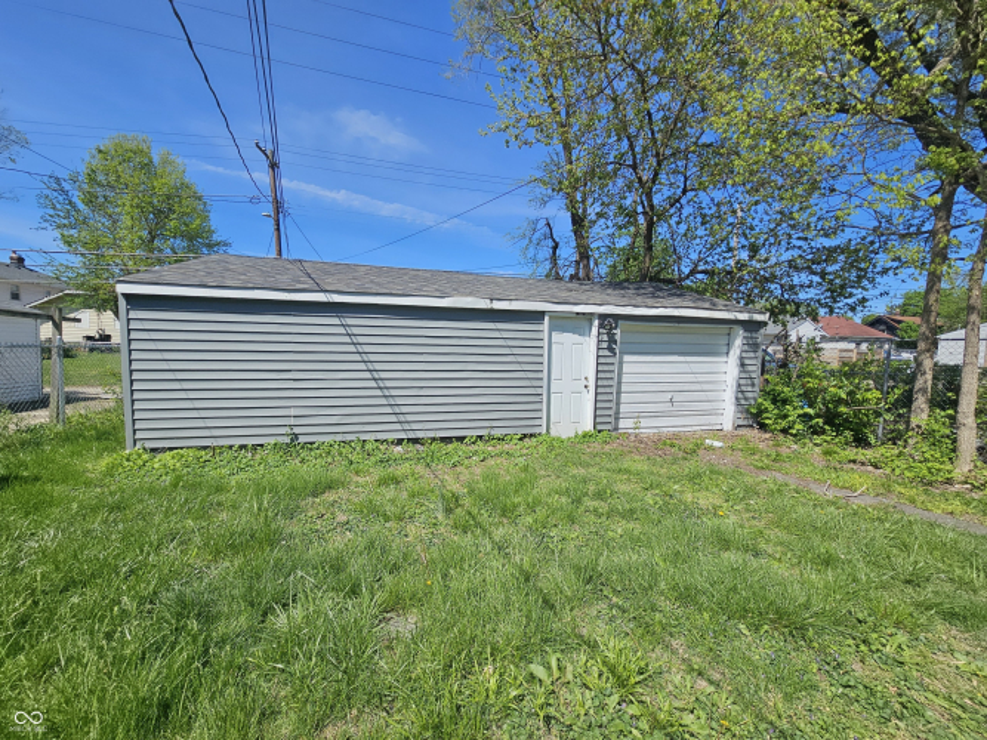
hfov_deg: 106.2
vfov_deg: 89.9
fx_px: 371
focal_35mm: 13
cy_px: 370
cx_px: 494
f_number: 2.2
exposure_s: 1/3075
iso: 50
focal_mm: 2.2
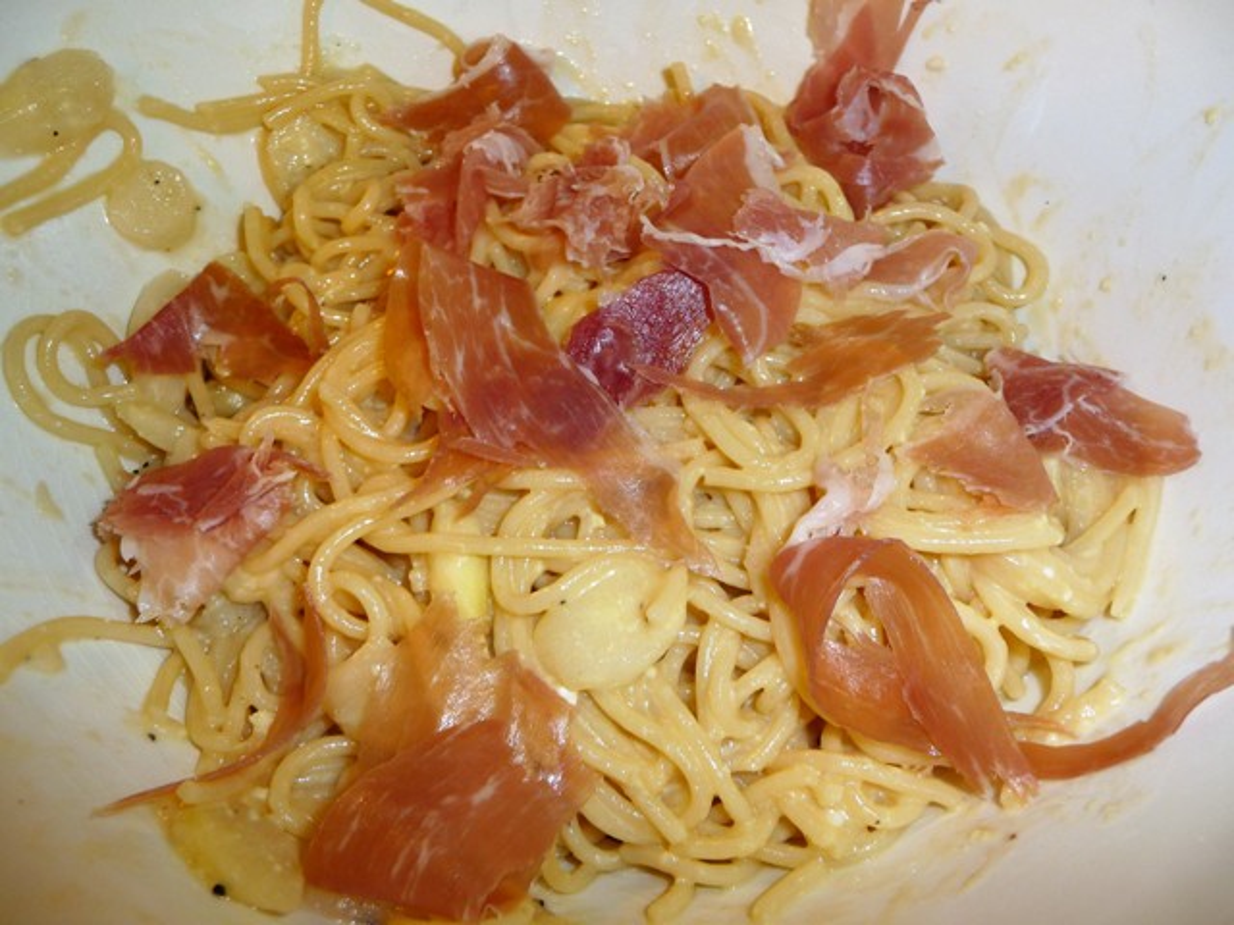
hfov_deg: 60.0
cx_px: 617
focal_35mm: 30
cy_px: 462
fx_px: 1069
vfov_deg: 46.8
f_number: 3.4
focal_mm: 5
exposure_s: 1/30
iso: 100
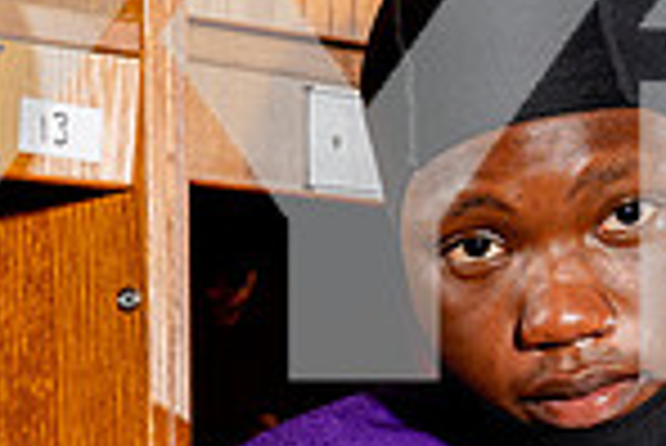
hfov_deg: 7.5
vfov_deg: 5.0
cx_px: 567
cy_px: 692
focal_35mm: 274
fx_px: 5074
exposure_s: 1/250
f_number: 5.6
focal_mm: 70
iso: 100
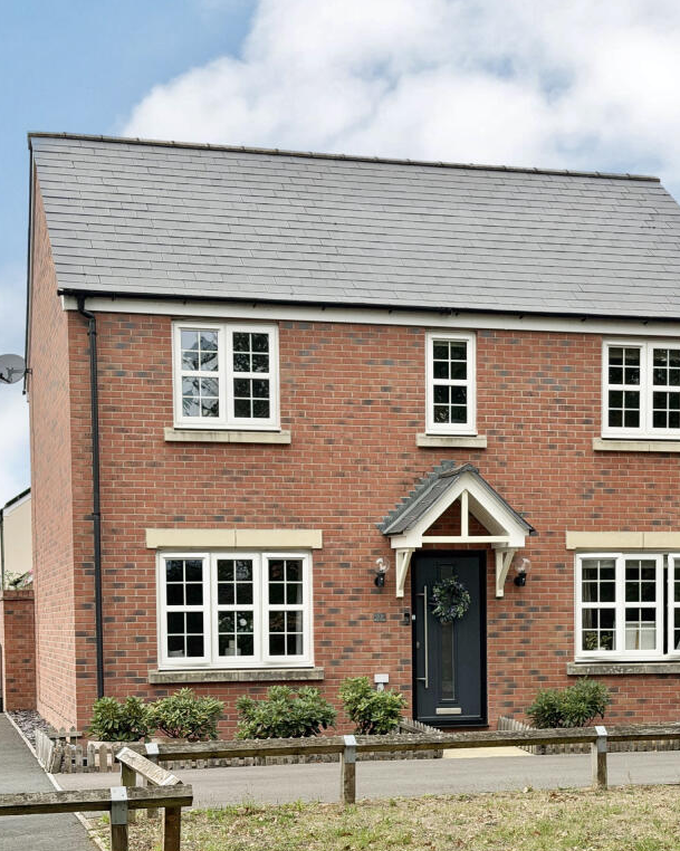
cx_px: 424
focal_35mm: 63
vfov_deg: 30.0
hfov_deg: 24.1
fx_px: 1586
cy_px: 427
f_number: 1.78
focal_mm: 6.76
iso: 64
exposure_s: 1/2577
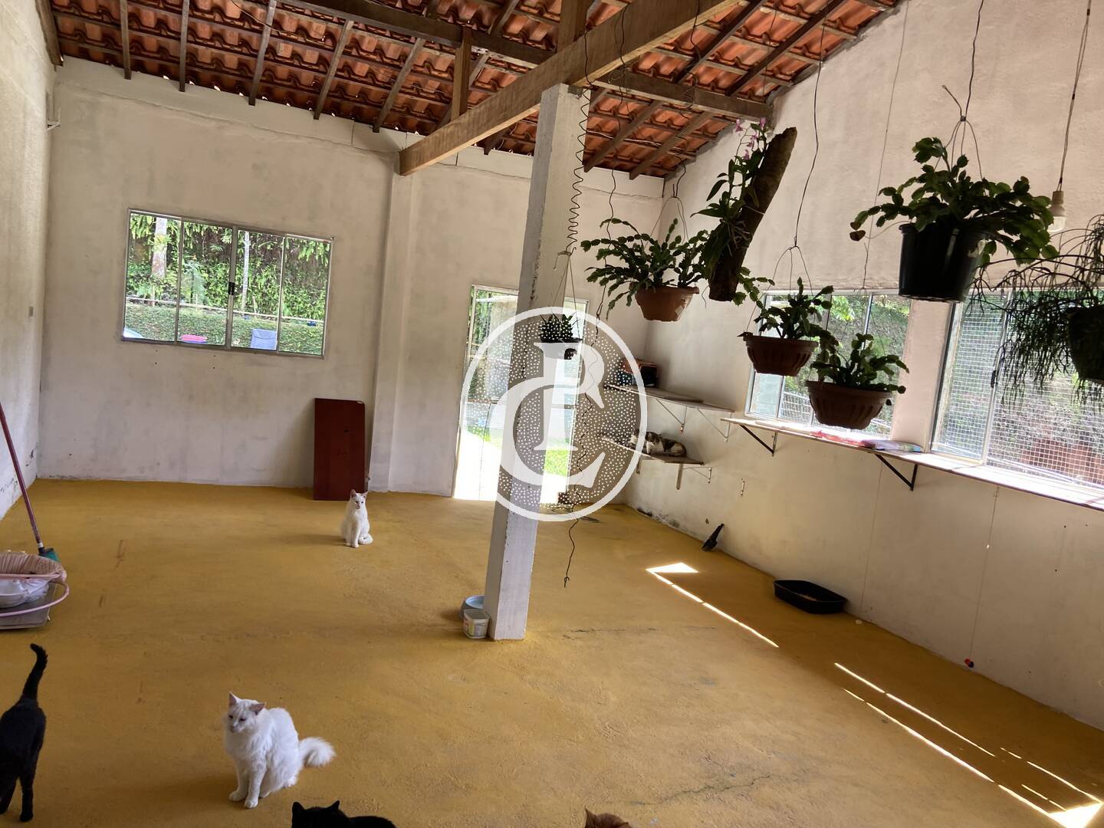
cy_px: 414
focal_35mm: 26
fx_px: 829
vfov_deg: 53.1
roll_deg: -9.0
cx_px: 552
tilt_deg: -2.2
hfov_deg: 67.3
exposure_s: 1/122
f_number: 1.8
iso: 40
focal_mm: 4.25
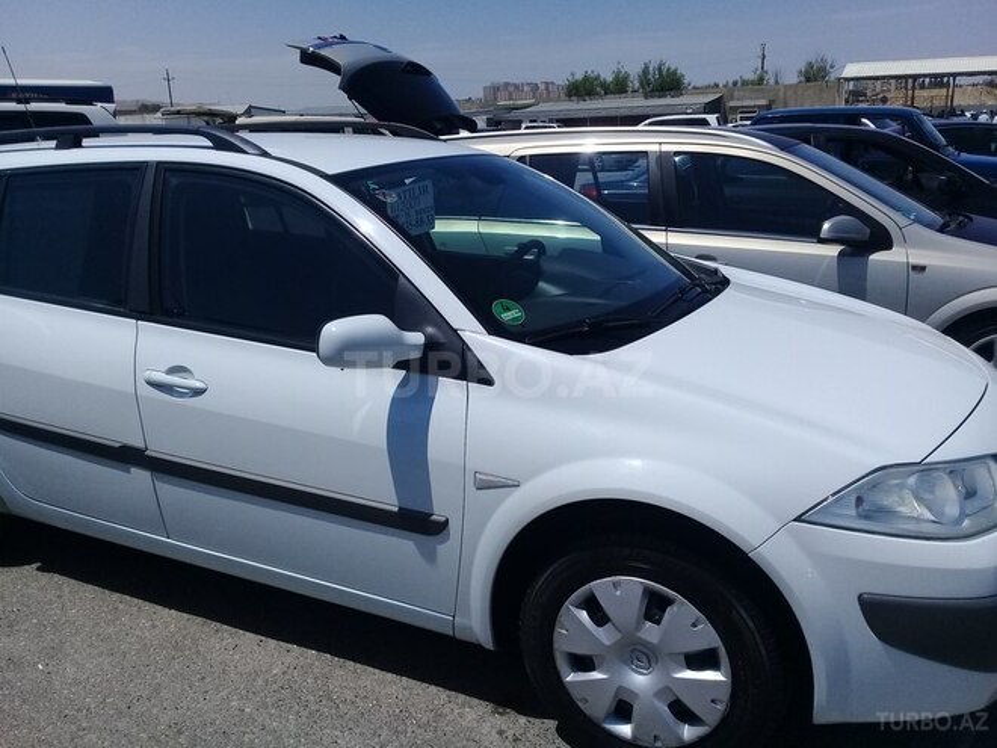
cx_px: 498
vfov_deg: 45.4
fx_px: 893
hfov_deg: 58.4
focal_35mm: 31
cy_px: 374
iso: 50
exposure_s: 1/3509
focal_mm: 3.3
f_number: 2.2
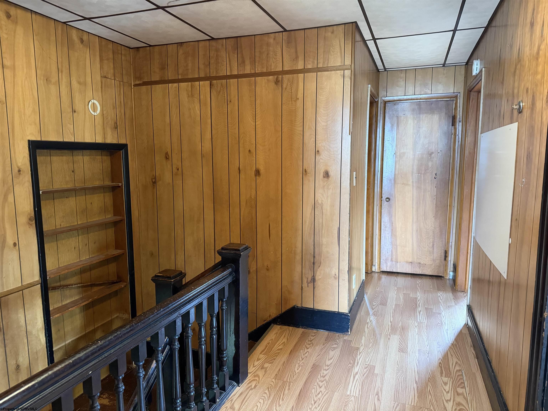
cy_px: 206
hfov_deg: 71.6
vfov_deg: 56.8
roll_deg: +1.6
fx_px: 380
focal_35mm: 24
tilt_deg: -7.7
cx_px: 274
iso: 800
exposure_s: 1/40
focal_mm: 6.76
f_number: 1.78
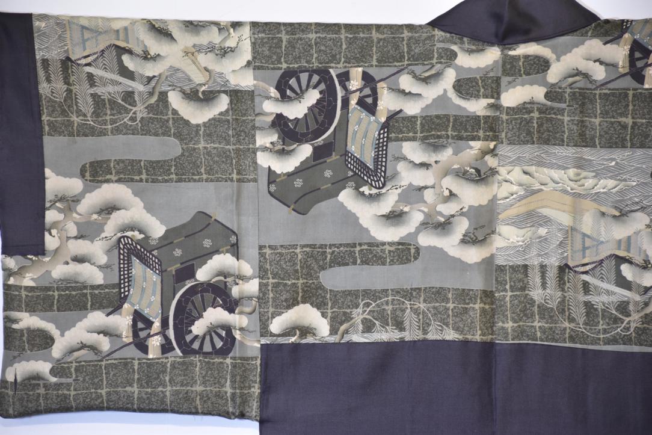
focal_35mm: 183
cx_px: 326
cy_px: 218
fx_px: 3315
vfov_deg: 7.5
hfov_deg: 11.2
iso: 400
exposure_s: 1/13
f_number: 5.6
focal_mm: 122
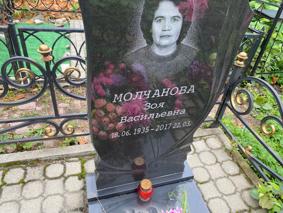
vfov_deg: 53.1
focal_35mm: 26
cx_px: 142
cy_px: 106
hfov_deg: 67.3
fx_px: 213
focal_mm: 4.25
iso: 32
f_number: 1.8
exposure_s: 1/129
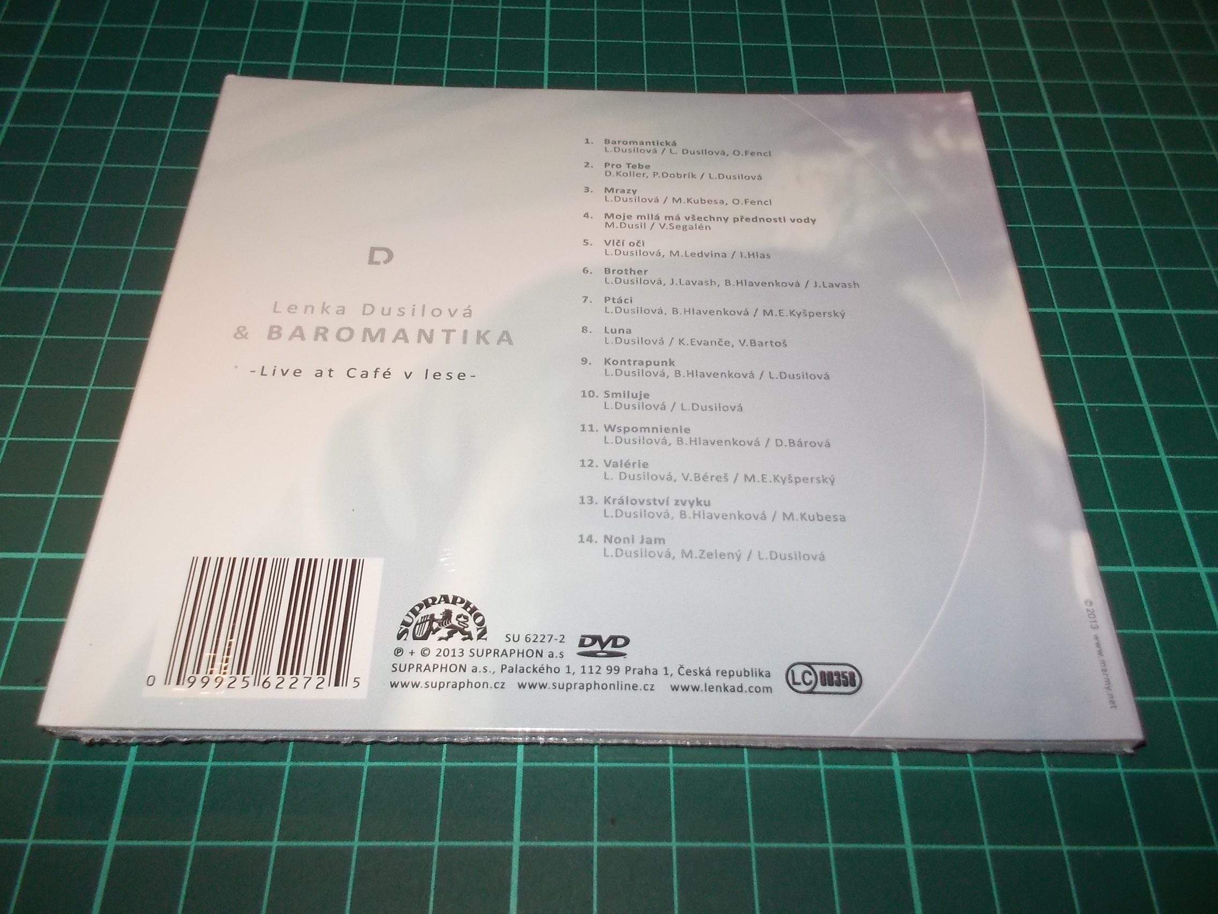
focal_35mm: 29
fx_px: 1020
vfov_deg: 48.2
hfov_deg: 61.7
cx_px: 609
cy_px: 457
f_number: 3.3
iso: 200
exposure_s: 1/30
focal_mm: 4.1
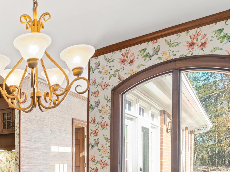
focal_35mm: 36
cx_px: 14
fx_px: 239
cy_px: 155
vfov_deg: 37.1
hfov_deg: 45.5
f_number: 8
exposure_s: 1/2
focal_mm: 17
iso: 400
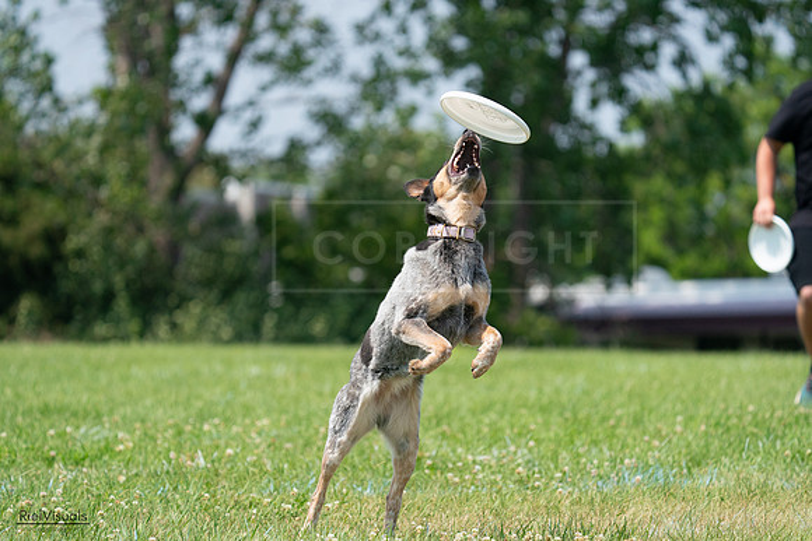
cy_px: 270
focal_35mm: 266
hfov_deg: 7.7
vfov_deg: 5.2
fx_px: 6001
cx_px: 406
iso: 1250
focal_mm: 266
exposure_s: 1/4000
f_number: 5.6
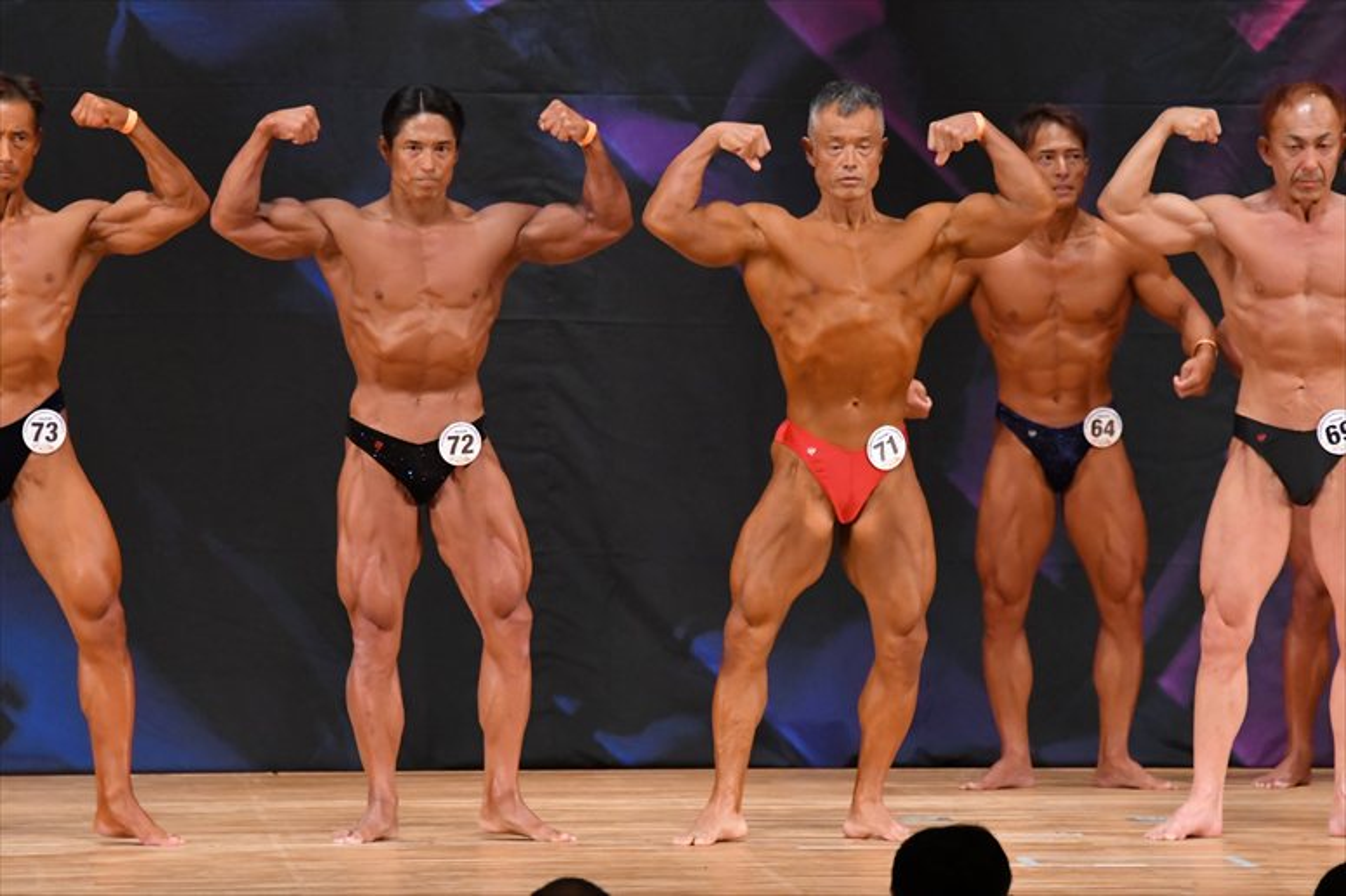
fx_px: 10090
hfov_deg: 7.6
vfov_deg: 5.1
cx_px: 673
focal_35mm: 270
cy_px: 448
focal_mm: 180
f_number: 5.6
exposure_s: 1/400
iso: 5000
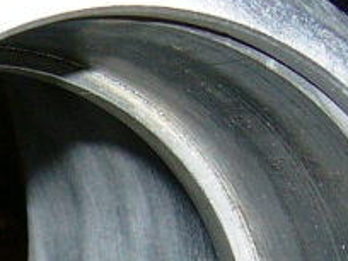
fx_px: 2212
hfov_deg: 8.8
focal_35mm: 220
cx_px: -126
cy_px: 348
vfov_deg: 6.7
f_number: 2.8
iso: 64
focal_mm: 5.8
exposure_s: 1/60
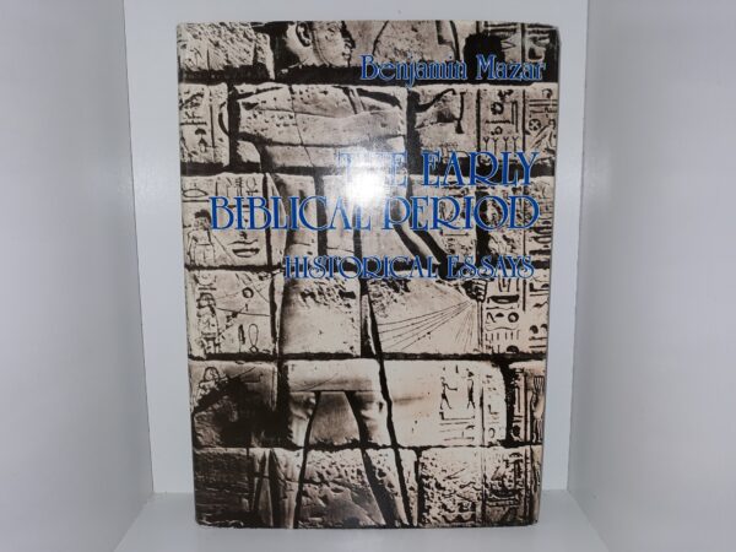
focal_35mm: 28
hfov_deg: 63.4
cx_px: 368
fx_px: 595
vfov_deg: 49.7
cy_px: 276
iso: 40
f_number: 1.7
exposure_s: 1/191
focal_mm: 3.7
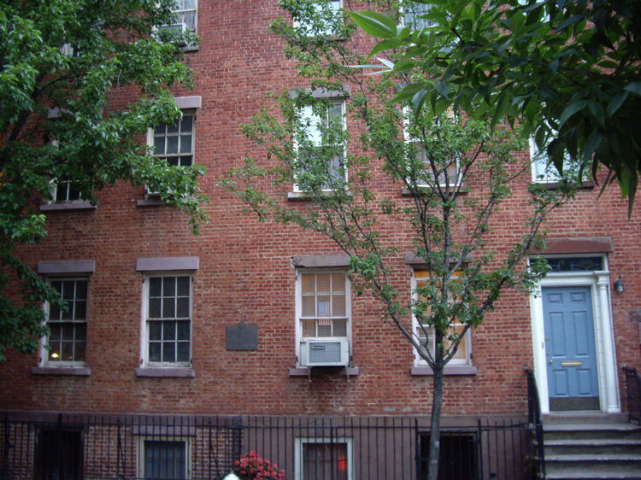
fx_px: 703
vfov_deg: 37.7
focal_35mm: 38
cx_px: 320
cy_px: 240
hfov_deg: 49.0
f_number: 2.8
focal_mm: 7.9
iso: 400
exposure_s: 1/8
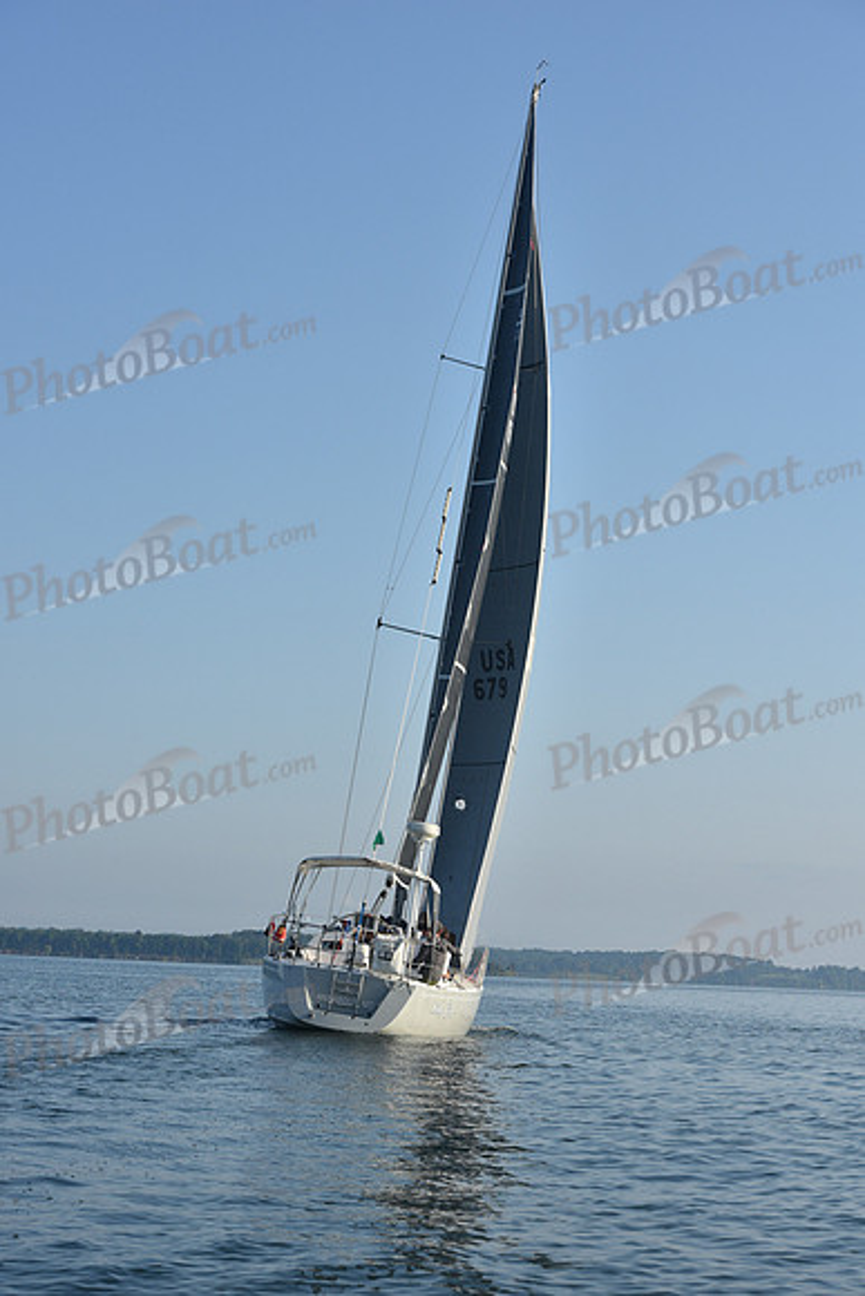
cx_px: 432
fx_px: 2521
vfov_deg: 28.8
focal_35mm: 70
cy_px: 648
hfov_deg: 19.5
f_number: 10
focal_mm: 70
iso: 320
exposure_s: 1/800
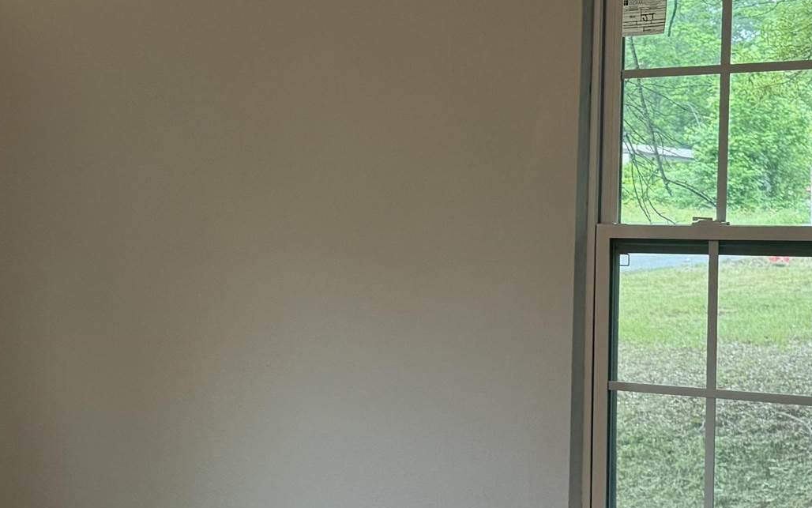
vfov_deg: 17.2
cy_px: 310
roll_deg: +0.7
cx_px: -45
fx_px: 1682
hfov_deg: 25.5
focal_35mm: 76
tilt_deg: -4.6
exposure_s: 1/120
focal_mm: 6.76
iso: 125
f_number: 1.78
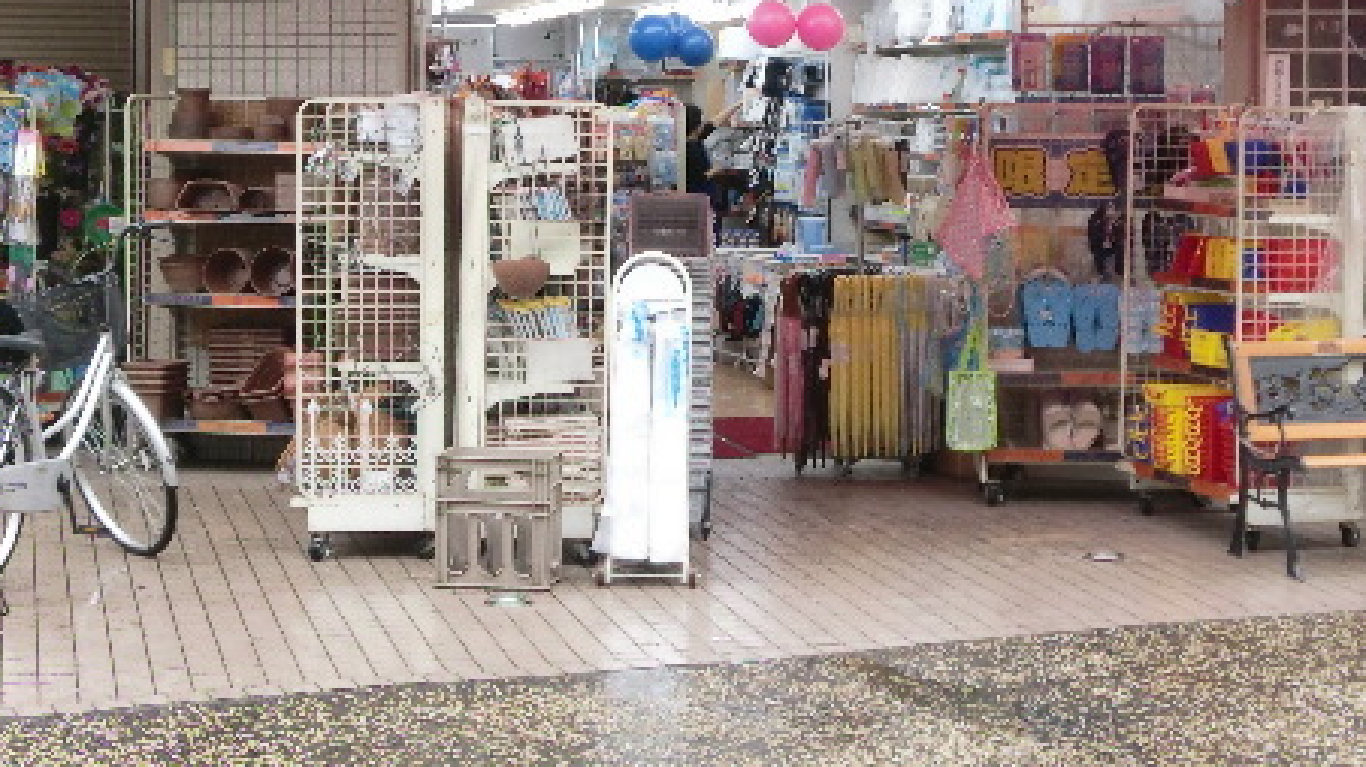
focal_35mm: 74
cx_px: 780
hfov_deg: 28.6
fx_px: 2680
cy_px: 151
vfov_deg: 16.2
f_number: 3.4
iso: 100
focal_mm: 7.91
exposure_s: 1/60
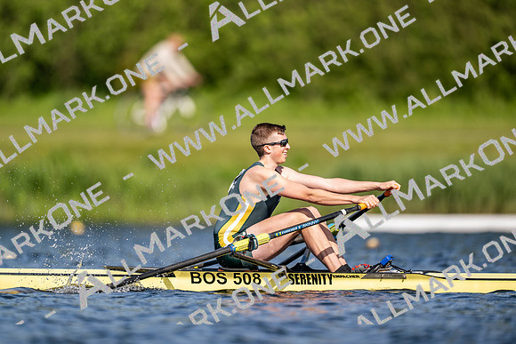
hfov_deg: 3.4
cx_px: 258
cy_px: 172
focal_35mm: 600
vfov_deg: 2.3
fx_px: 8602
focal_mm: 600
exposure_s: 1/2500
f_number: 4
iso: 220
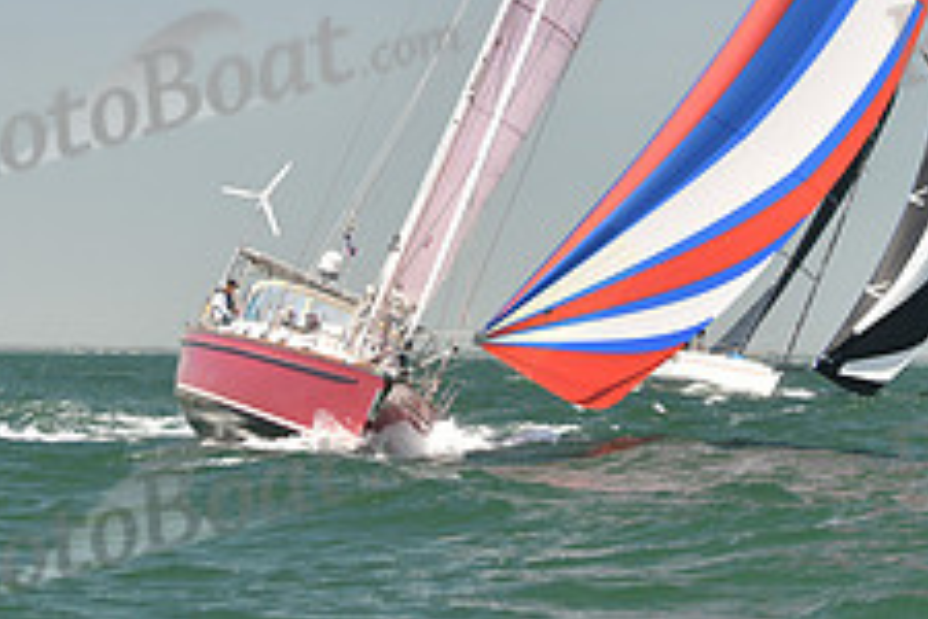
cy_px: -175
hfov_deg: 9.7
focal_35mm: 211
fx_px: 5439
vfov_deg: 6.5
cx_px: 676
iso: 250
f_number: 4
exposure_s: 1/800
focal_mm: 82
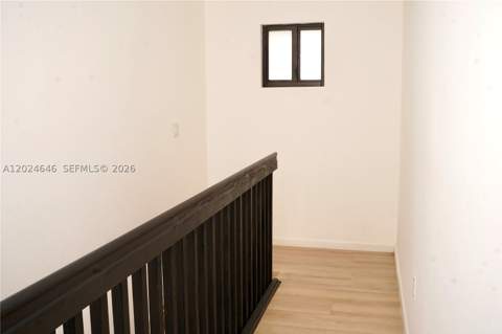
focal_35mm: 35
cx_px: 251
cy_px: 167
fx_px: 488
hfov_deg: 54.5
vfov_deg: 37.8
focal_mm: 35
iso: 500
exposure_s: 1/125
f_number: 8
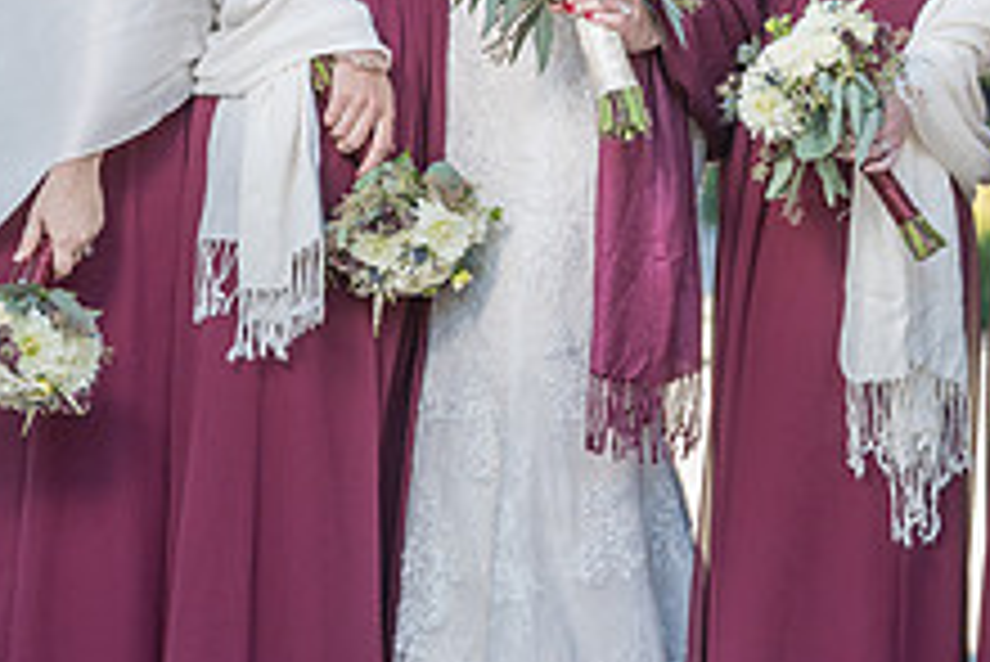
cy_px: 98
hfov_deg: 4.6
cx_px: 746
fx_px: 12438
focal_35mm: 452
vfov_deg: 3.0
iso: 640
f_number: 5.6
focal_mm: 156
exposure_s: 1/200
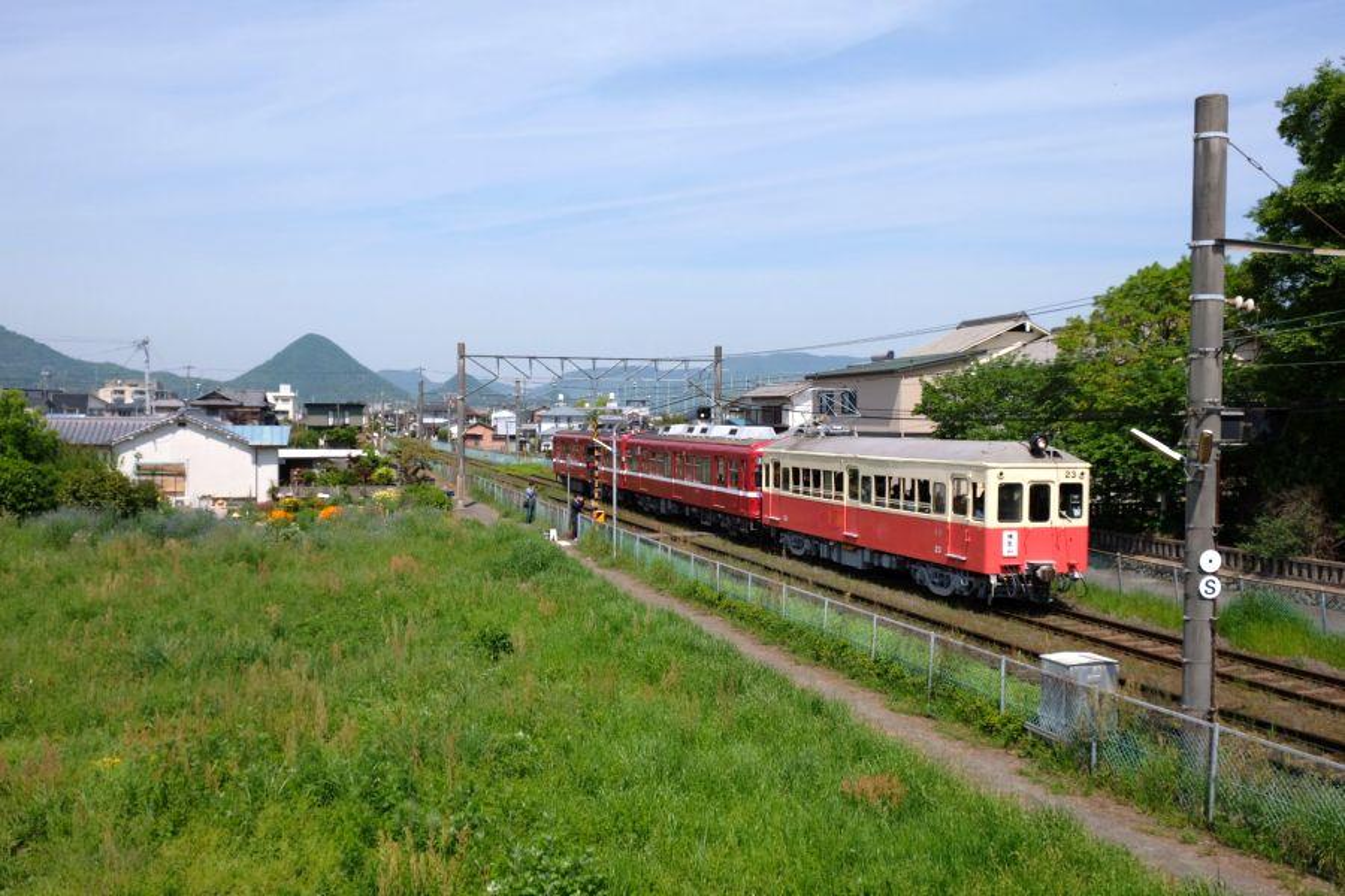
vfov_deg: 41.1
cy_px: 448
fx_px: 1195
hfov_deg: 58.7
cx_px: 672
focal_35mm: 32
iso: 200
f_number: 10
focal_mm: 21.4
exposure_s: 1/420
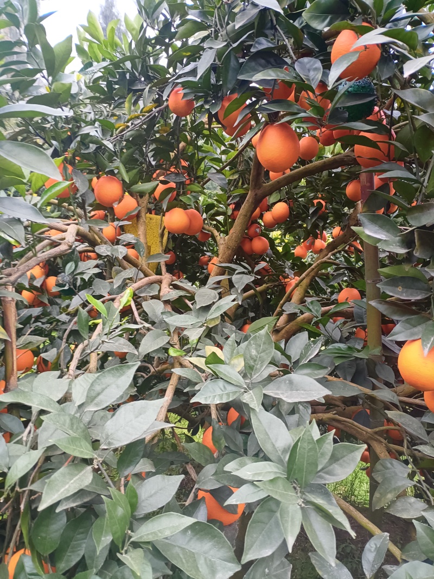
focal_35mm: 26
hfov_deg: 53.1
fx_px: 435
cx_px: 217
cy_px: 290
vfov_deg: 67.3
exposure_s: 1/100
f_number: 1.8
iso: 1603
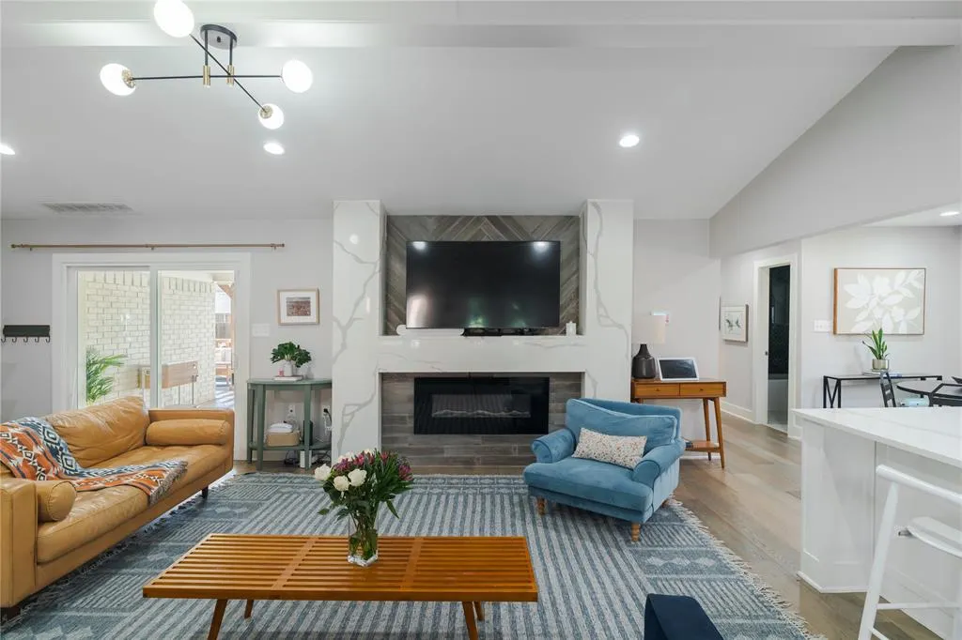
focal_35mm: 17
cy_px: 320
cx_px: 481
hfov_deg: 93.3
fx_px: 454
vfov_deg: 70.4
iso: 400
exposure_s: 1/25
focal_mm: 17
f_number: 7.1
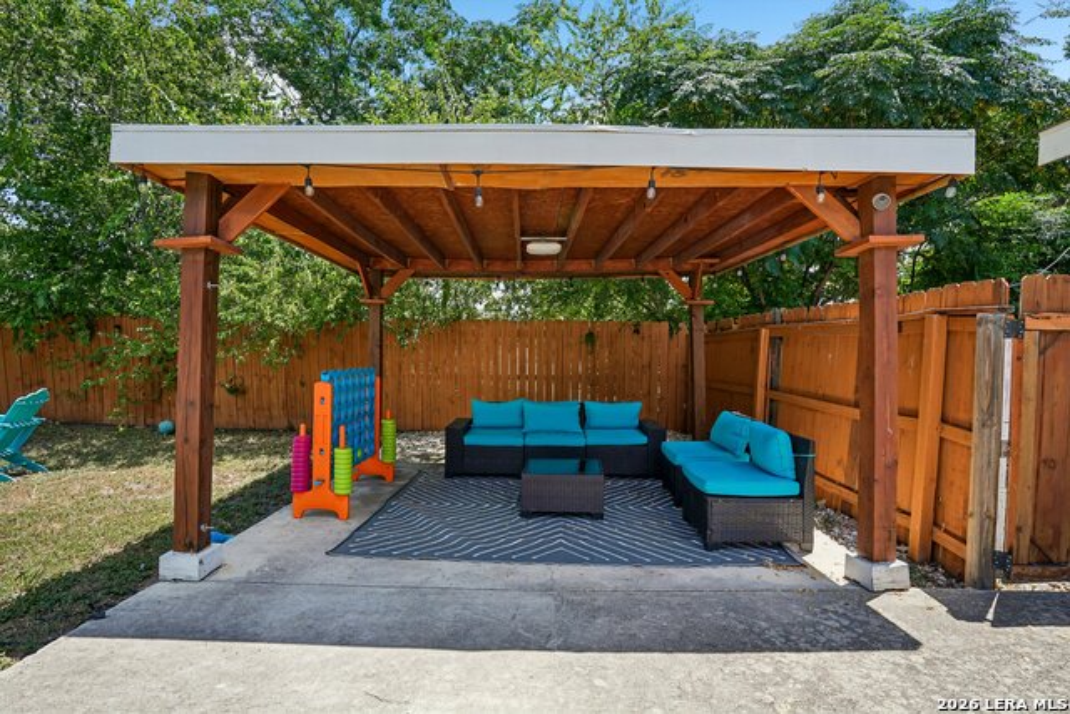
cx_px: 535
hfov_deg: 96.7
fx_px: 476
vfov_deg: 73.8
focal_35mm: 16
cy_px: 357
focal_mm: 16
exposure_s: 1/160
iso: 200
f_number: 9
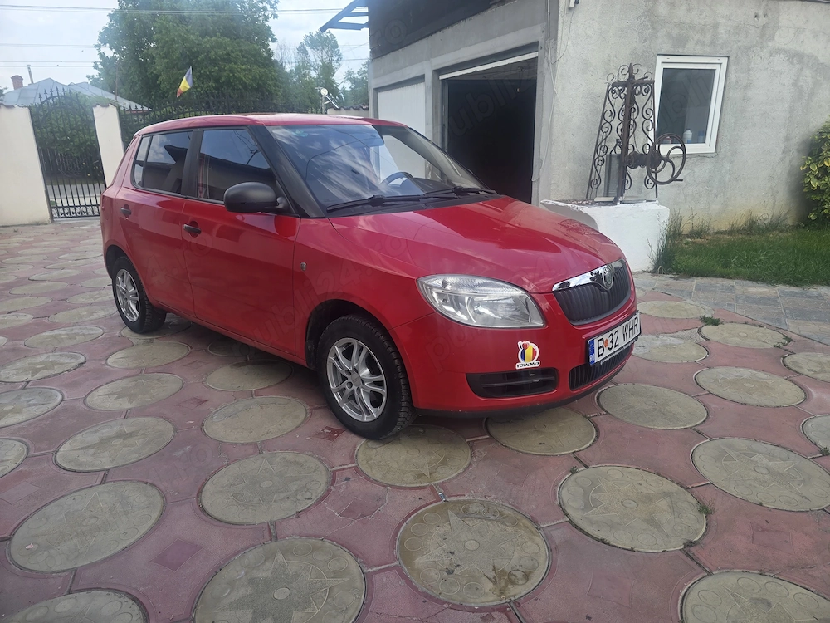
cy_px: 312
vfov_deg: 58.9
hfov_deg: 73.9
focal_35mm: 23
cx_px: 415
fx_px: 551
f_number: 1.7
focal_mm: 6.3
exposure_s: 1/1756
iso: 80
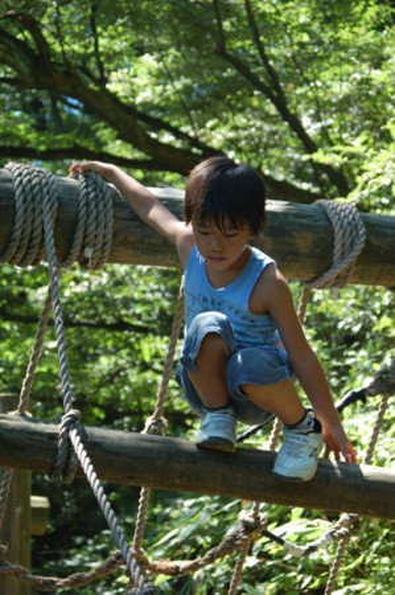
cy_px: 298
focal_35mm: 112
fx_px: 1856
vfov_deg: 18.2
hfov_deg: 12.2
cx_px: 198
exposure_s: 1/200
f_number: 5.6
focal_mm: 75
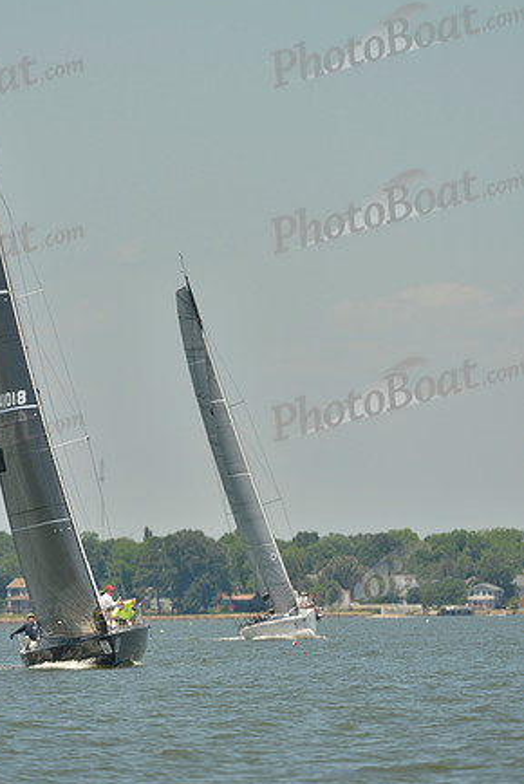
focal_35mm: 534
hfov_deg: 2.6
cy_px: 327
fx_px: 11640
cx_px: 178
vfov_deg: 3.9
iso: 200
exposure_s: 1/1250
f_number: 6.3
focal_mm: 400
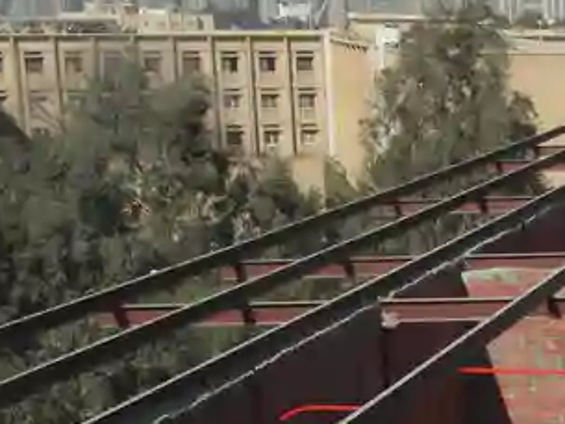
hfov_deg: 14.2
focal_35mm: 129
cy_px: 526
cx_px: 876
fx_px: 2106
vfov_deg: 11.3
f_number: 7.3
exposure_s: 1/350
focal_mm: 6.8
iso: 80
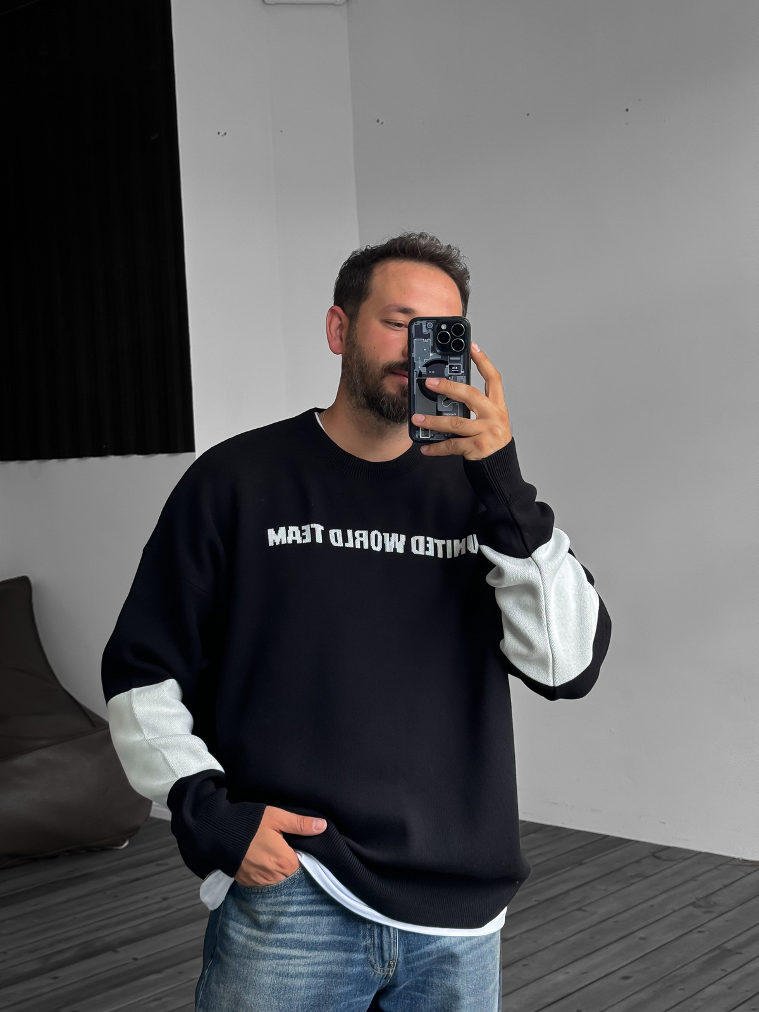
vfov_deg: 39.7
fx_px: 1403
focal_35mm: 48
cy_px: 506
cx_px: 380
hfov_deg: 30.3
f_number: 1.8
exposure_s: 1/75
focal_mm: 6.76
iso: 100
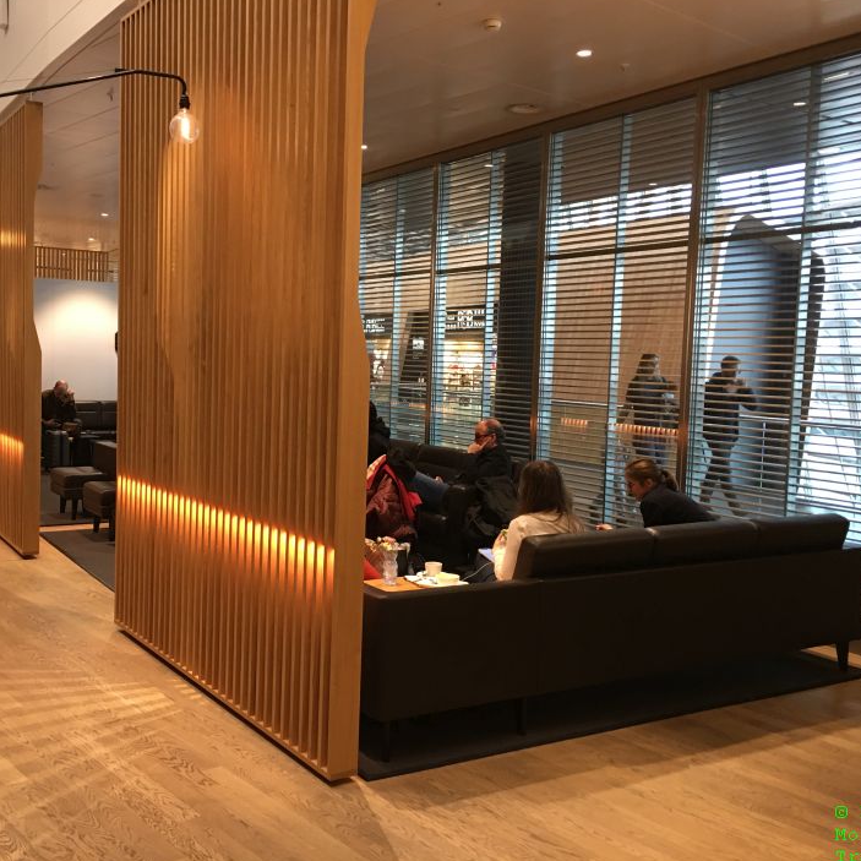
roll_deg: -1.5
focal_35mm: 35
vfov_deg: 47.2
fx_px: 985
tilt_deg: -2.4
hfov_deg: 47.1
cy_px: 426
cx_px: 370
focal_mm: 4.15
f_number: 2.2
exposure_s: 1/17
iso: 80
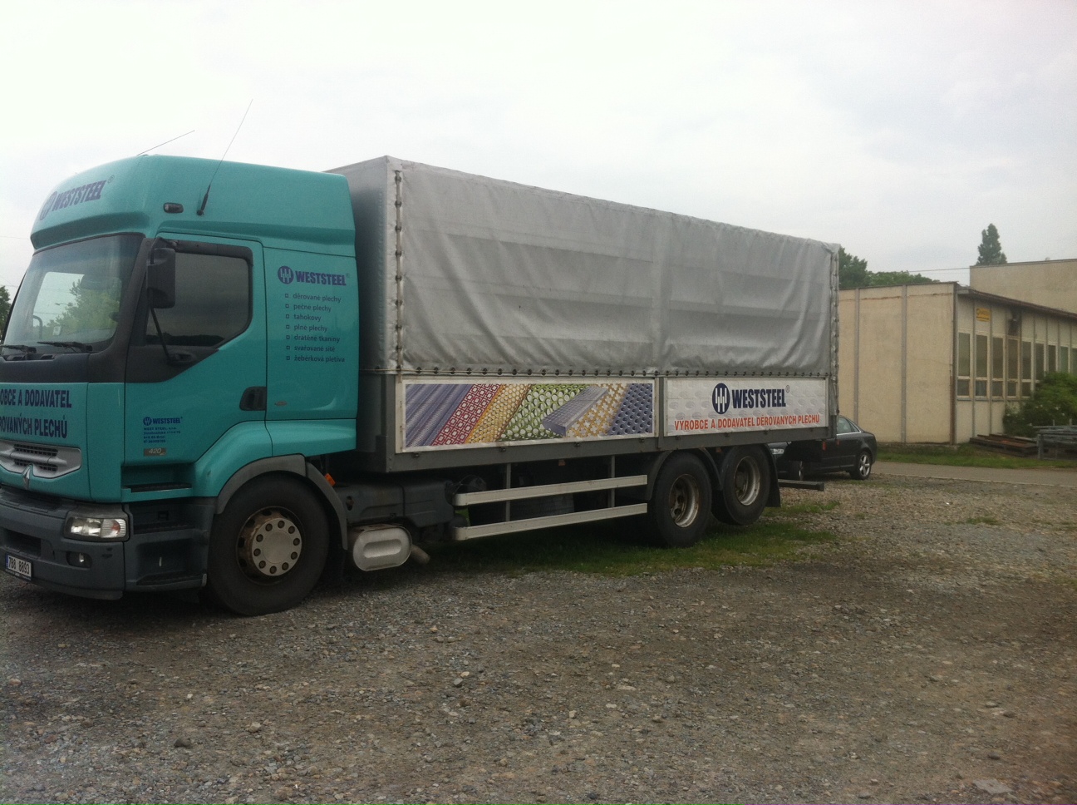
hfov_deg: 52.7
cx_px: 538
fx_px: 1087
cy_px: 402
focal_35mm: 35
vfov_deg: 40.6
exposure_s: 1/686
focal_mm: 3.85
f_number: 2.8
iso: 80
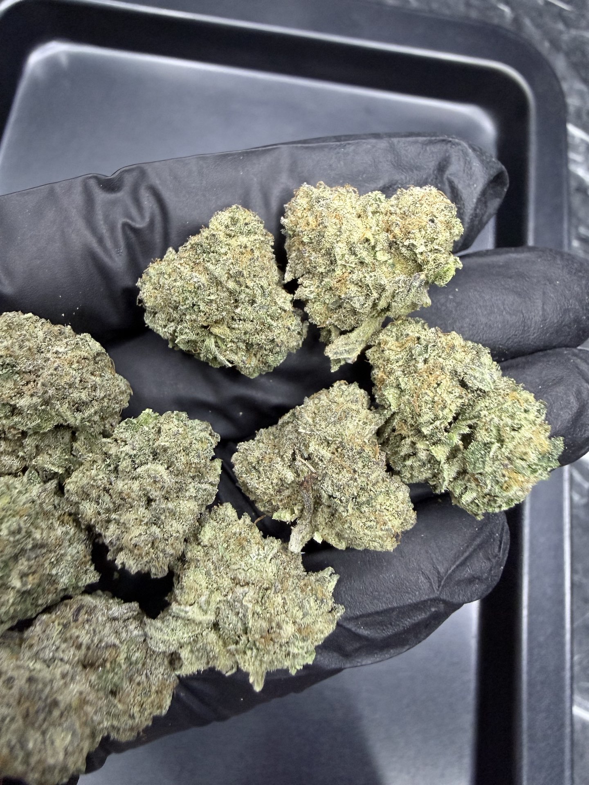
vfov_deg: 71.6
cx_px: 294
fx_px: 544
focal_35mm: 24
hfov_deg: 56.8
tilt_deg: -74.4
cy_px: 392
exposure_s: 1/71
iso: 320
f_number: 2.2
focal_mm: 2.22
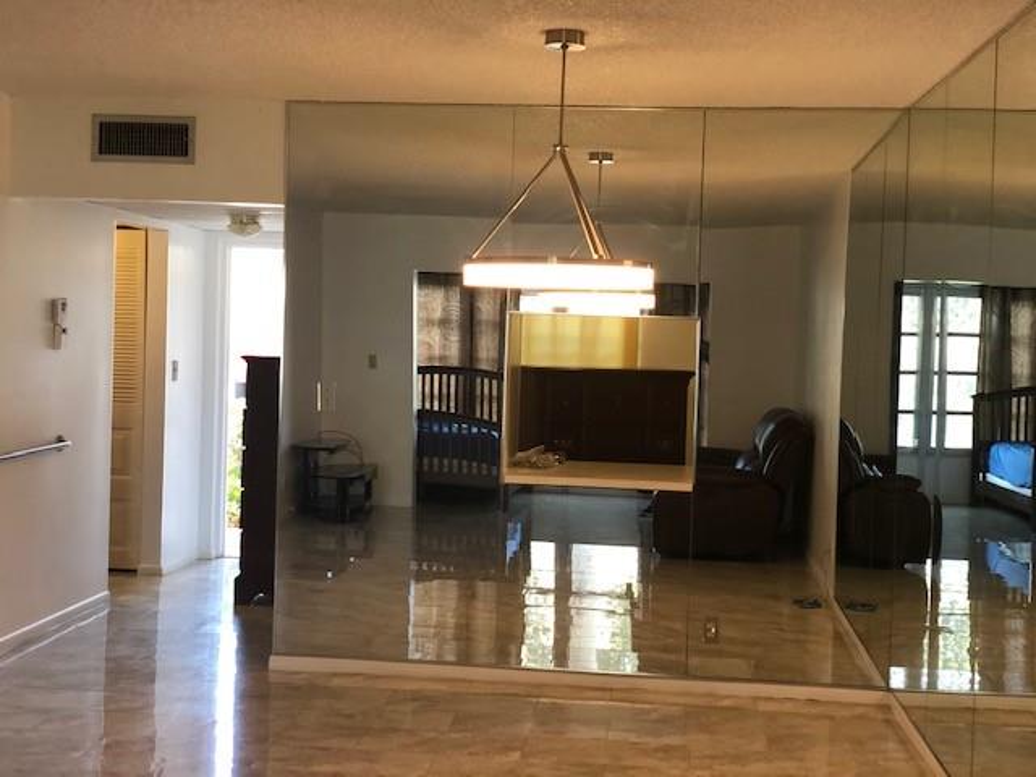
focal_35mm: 52
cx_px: 518
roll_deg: -2.5
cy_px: 388
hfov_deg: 36.8
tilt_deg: -1.5
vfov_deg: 28.0
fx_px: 1556
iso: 100
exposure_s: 1/40
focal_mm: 6
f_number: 2.4
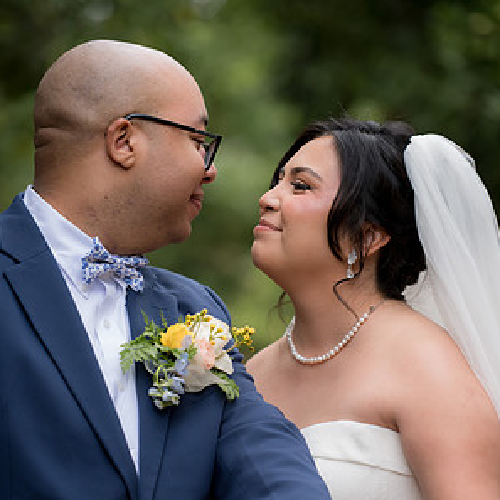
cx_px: 249
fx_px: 3056
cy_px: 355
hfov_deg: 9.4
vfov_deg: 9.3
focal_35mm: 187
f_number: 2.8
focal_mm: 145
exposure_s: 1/320
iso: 640
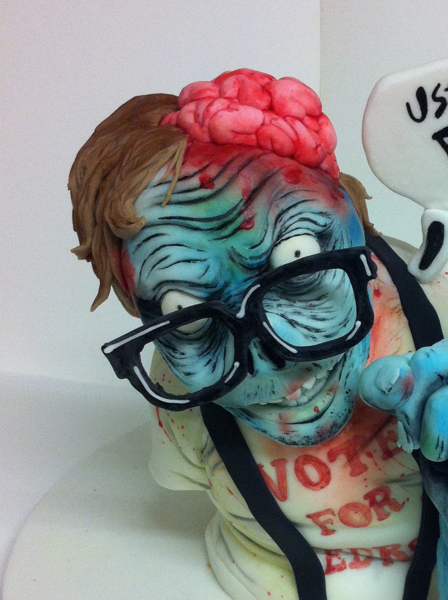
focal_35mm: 65
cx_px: 369
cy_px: 402
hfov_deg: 22.2
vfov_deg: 29.7
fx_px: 1125
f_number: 2.8
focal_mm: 3.85
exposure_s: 1/17
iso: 160
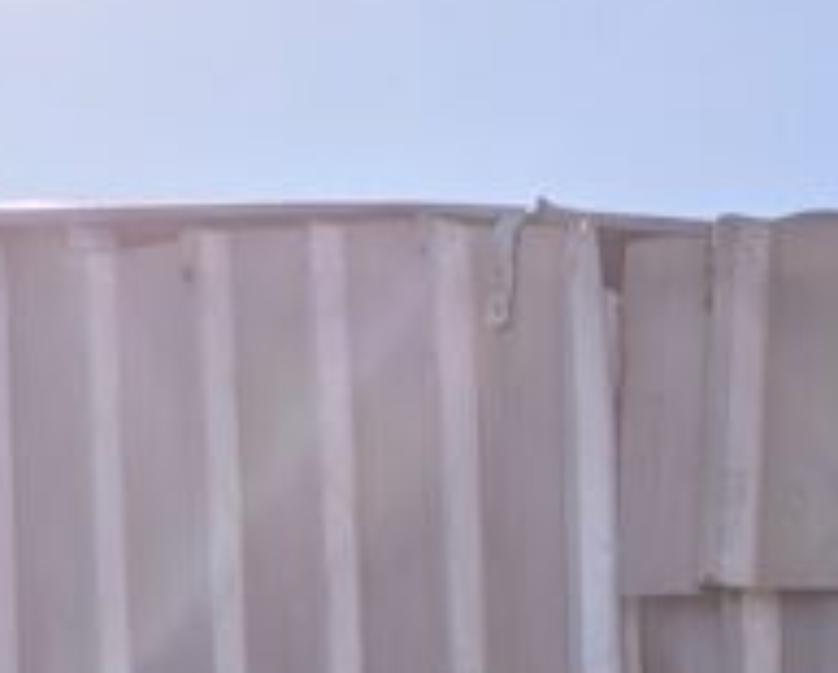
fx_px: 3080
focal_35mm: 124
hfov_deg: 12.9
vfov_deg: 11.4
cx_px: 1811
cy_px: 1290
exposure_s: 1/2381
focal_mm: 4.53
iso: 25
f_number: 1.7
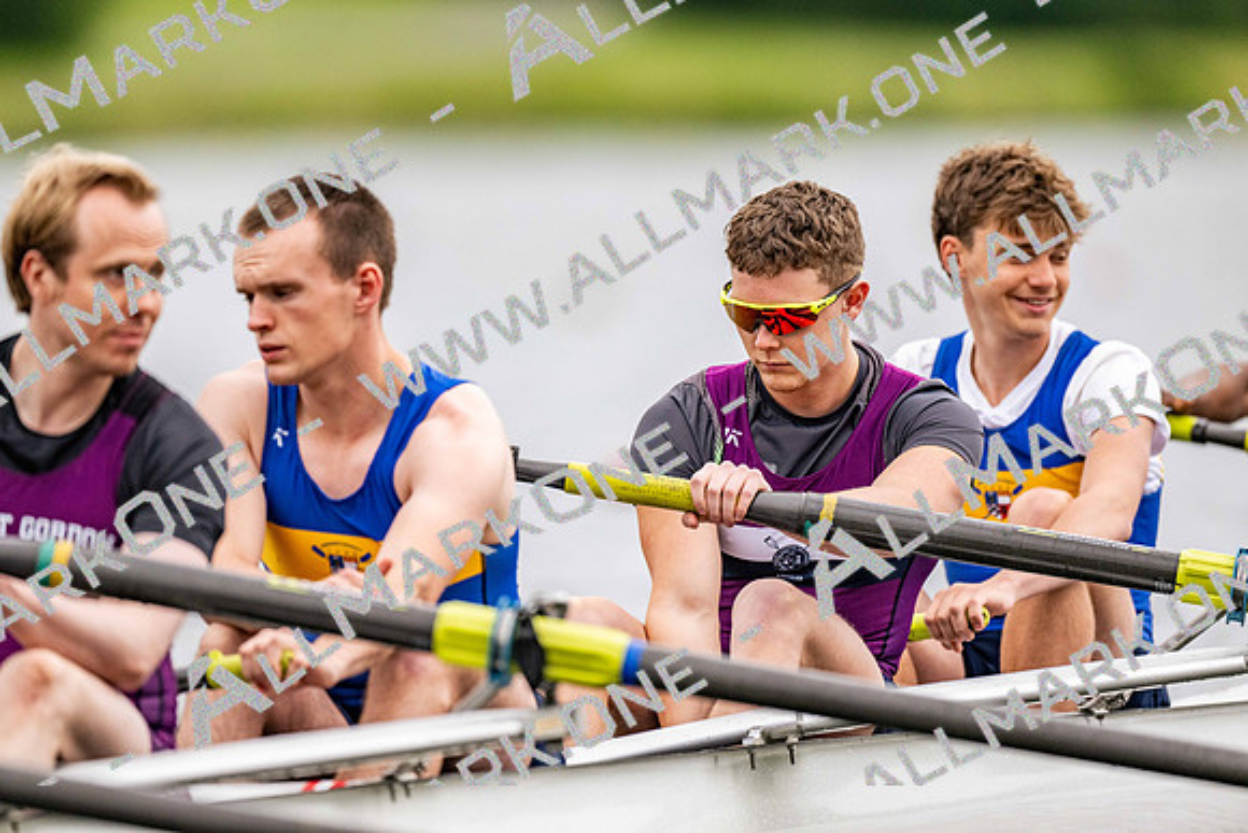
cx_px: 624
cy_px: 416
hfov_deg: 3.4
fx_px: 20804
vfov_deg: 2.3
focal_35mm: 600
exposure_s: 1/2500
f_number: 4
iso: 1250
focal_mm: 600
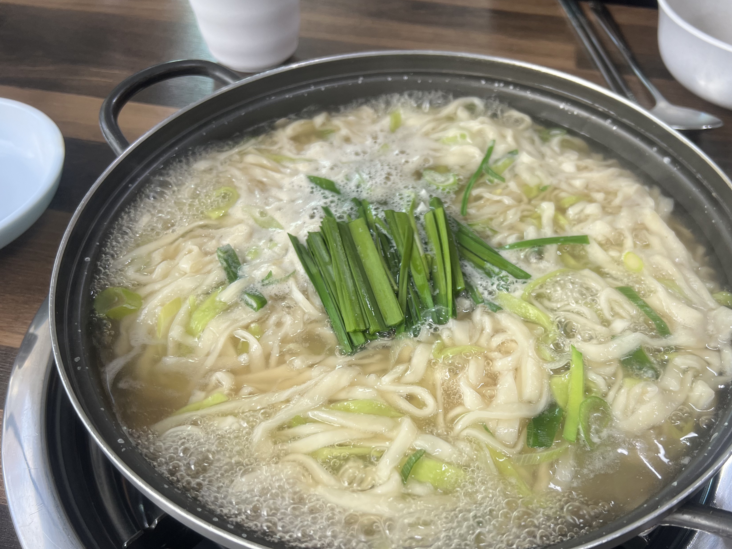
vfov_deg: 44.0
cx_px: 421
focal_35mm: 32
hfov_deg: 56.6
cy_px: 327
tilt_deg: -49.9
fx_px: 677
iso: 80
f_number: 1.5
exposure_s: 1/120
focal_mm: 5.7
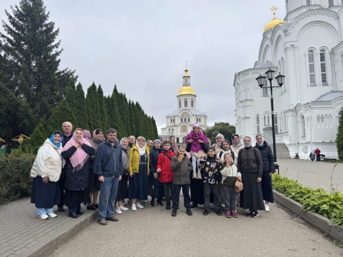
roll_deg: +1.2
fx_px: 238
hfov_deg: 71.6
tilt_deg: +5.8
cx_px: 172
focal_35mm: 24
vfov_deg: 56.8
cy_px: 128
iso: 80
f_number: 1.78
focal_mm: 6.76
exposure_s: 1/1261
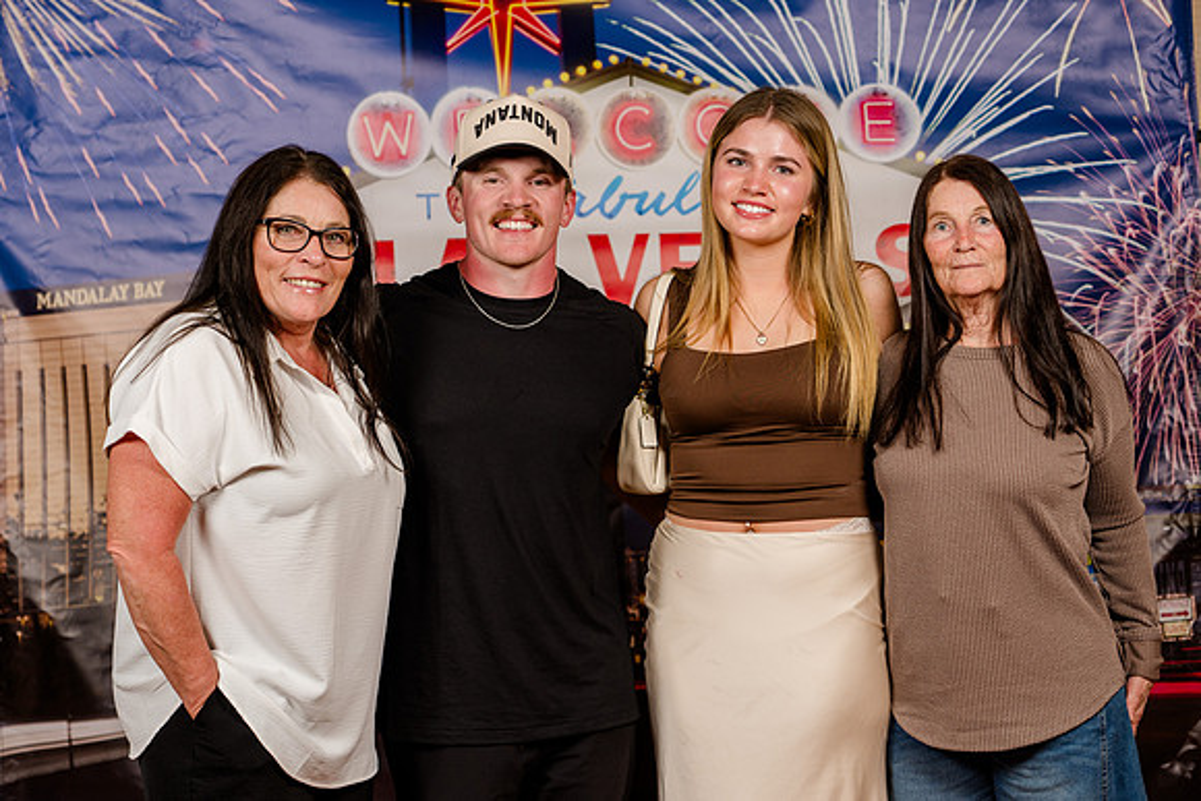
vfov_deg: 19.5
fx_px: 2336
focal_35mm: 70
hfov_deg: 28.8
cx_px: 600
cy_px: 400
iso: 250
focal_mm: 70
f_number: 4
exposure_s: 1/125
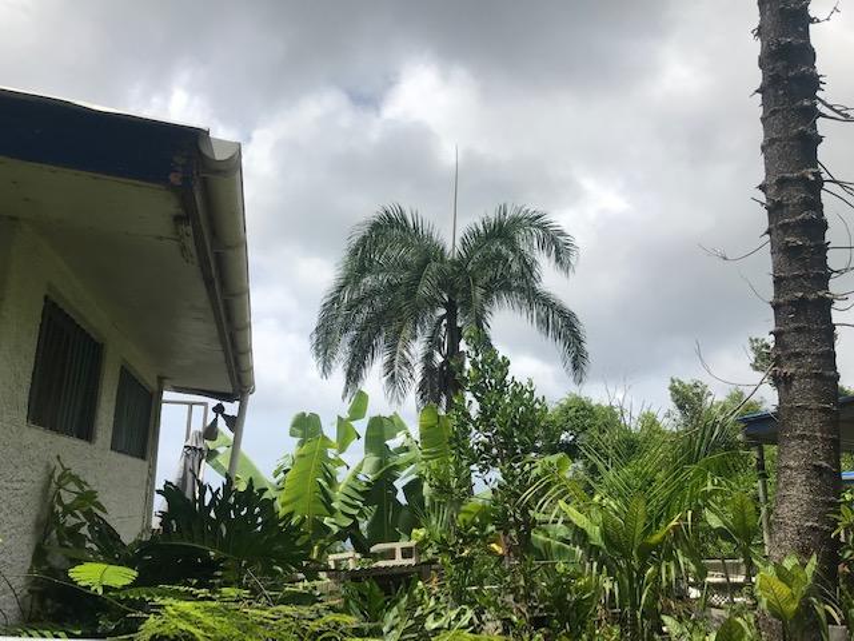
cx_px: 427
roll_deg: -2.8
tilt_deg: +16.0
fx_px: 691
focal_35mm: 28
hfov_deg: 63.4
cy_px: 320
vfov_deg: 49.7
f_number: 1.8
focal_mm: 3.99
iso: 20
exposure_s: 1/4167
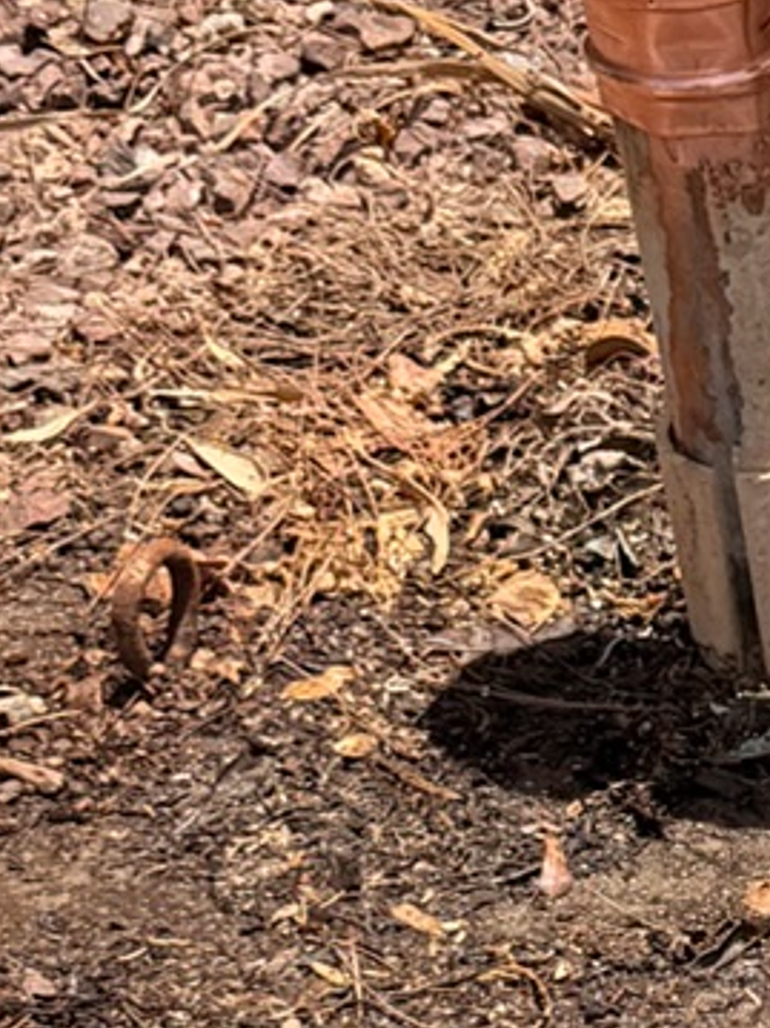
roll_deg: -2.4
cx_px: 1841
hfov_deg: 9.6
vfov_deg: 14.2
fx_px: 4066
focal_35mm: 137
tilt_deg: -37.2
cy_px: 1034
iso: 80
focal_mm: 6.76
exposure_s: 1/4167
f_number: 1.78
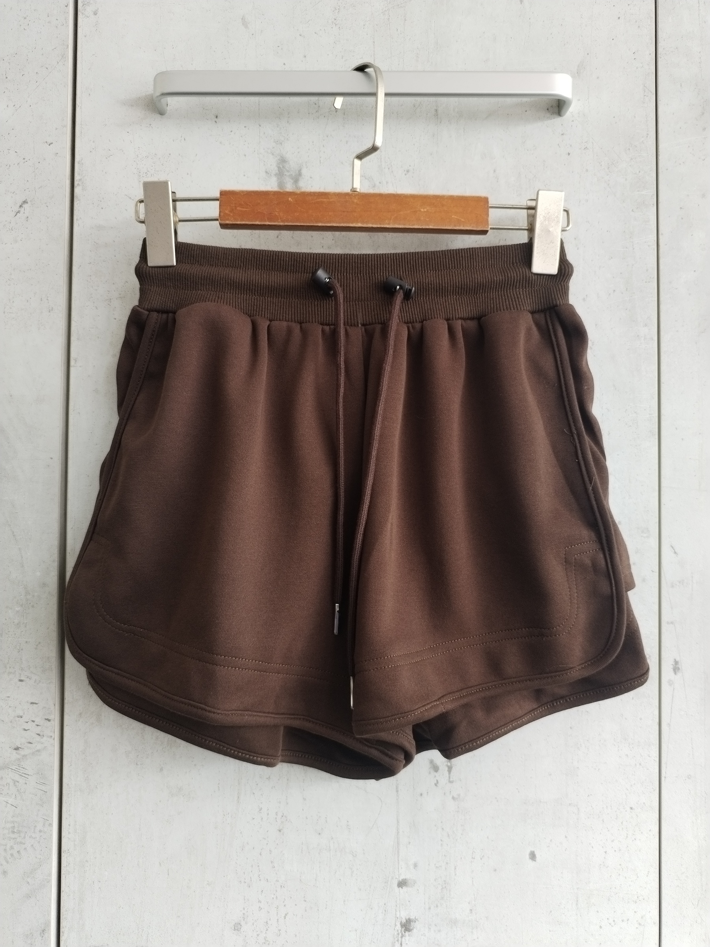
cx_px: 355
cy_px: 474
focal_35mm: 29
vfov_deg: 61.7
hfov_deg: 48.2
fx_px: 793
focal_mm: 4.75
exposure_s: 1/100
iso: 187
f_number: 1.8
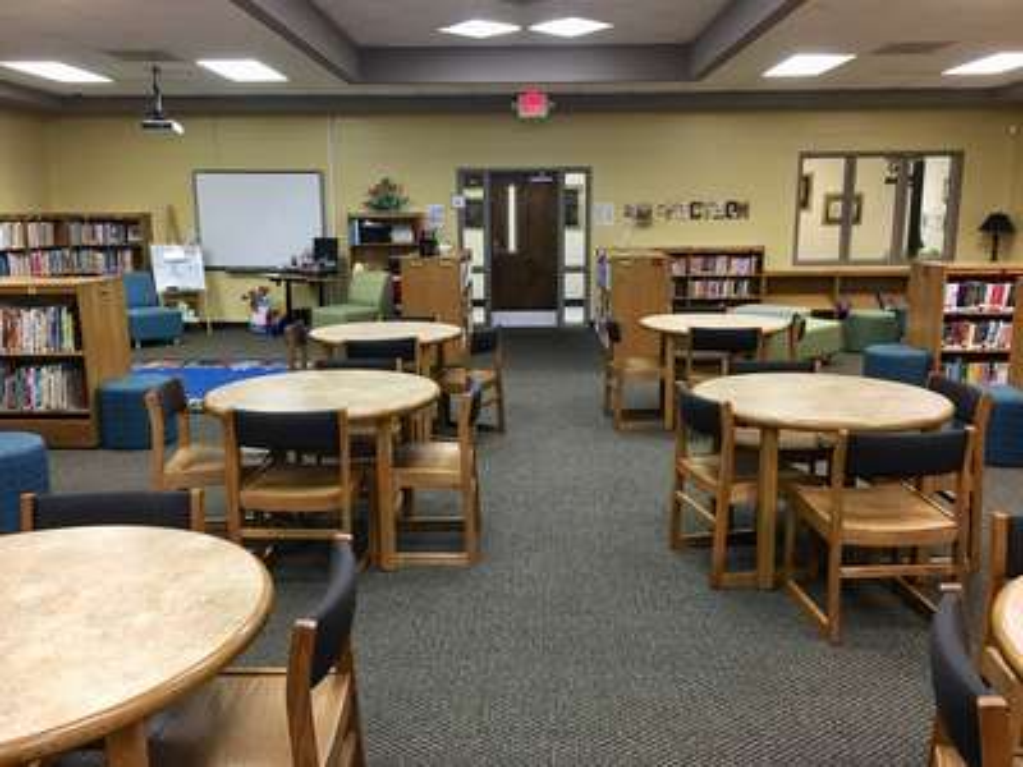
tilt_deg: -10.5
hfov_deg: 61.7
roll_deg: -0.1
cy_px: 384
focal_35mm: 29
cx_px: 512
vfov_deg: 48.2
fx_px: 857
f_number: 2.2
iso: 50
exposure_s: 1/15
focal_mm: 4.15
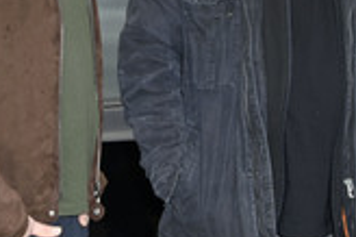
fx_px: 1679
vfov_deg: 8.0
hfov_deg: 12.0
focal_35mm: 170
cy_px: -15
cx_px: 288
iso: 800
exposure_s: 1/200
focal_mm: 62
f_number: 10
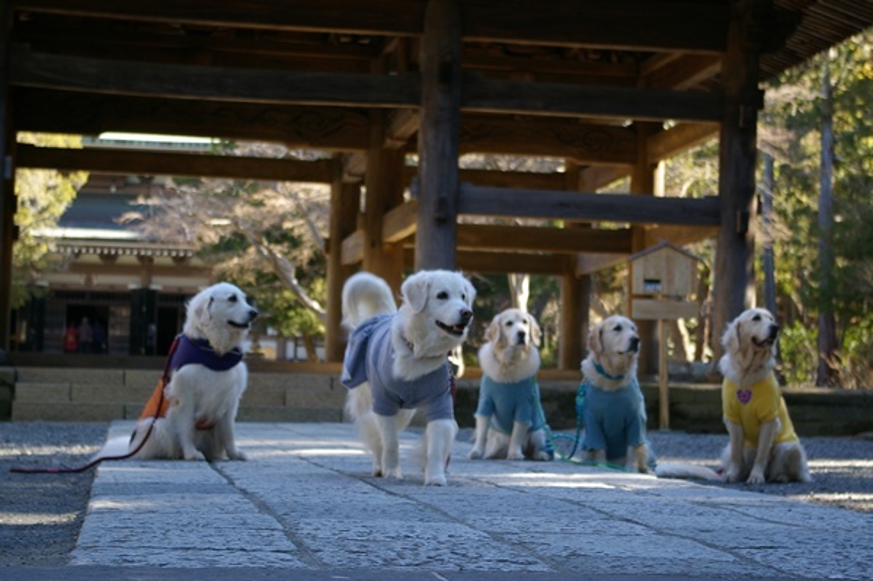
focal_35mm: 82
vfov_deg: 16.5
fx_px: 1999
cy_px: 290
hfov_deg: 24.6
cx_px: 436
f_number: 5.6
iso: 200
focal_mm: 55
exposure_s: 1/45
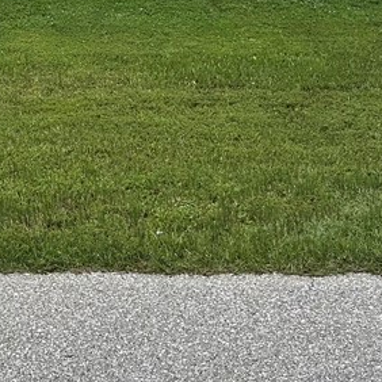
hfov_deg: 21.5
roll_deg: -2.2
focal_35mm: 77
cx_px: -15
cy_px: 15
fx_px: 961
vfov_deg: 21.8
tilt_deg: -6.3
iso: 80
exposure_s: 1/5263
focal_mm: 6.86
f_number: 1.78
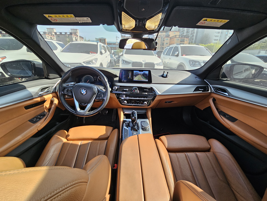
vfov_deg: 89.9
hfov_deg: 106.2
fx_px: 100
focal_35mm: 13
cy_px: 100
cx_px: 134
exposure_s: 1/61
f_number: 2.2
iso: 100
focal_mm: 2.2
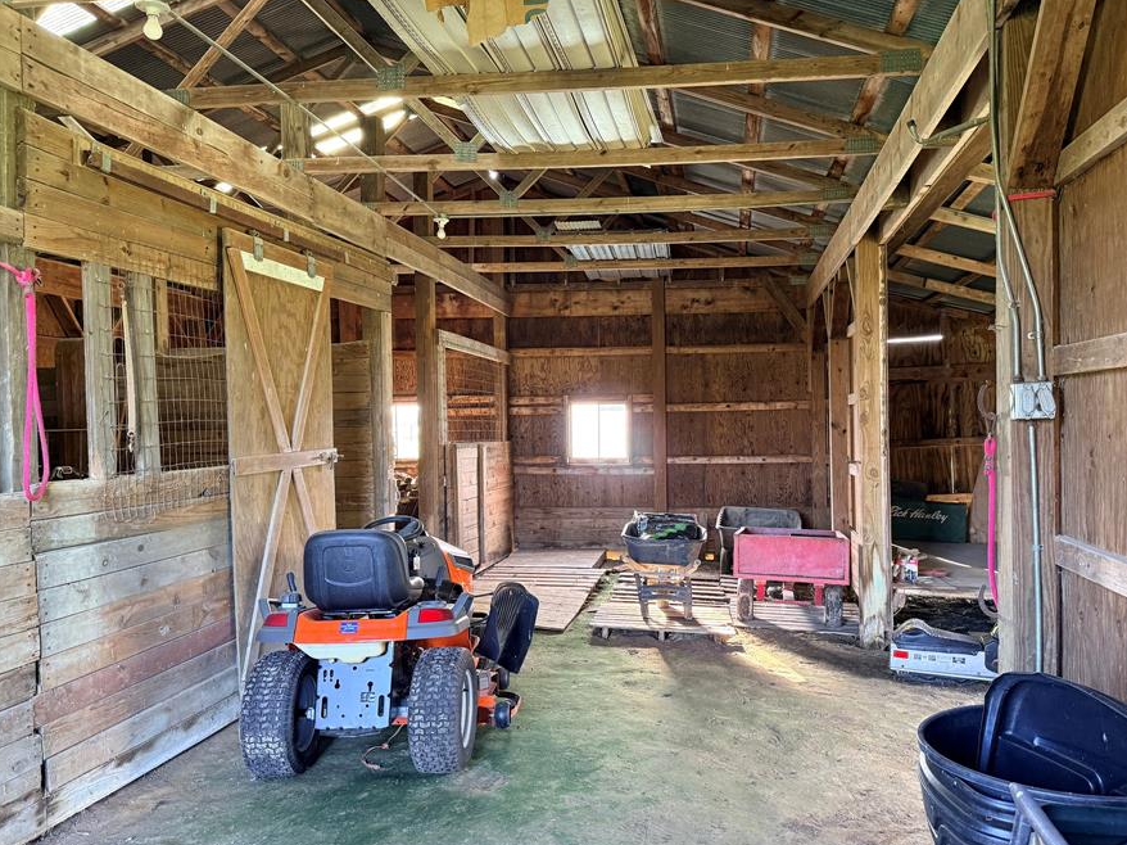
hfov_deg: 63.4
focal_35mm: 28
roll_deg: +0.0
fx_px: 911
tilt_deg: +0.3
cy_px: 442
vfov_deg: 49.7
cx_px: 612
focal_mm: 6.76
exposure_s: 1/60
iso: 320
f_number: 1.78
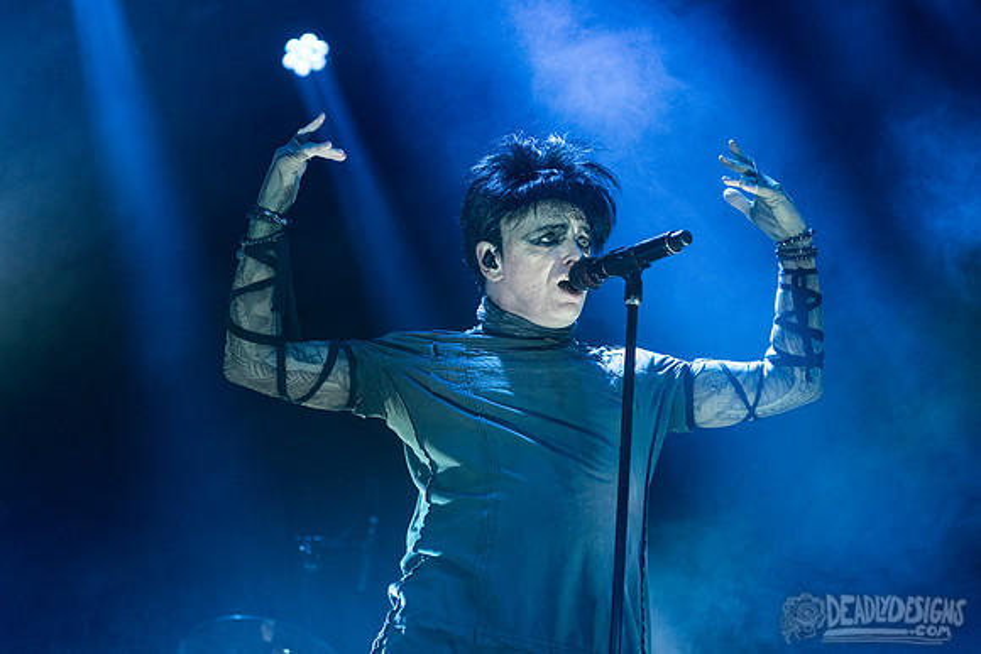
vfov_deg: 19.9
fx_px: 1867
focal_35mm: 68
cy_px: 340
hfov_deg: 29.4
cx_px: 439
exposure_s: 1/500
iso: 2500
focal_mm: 62
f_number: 3.5
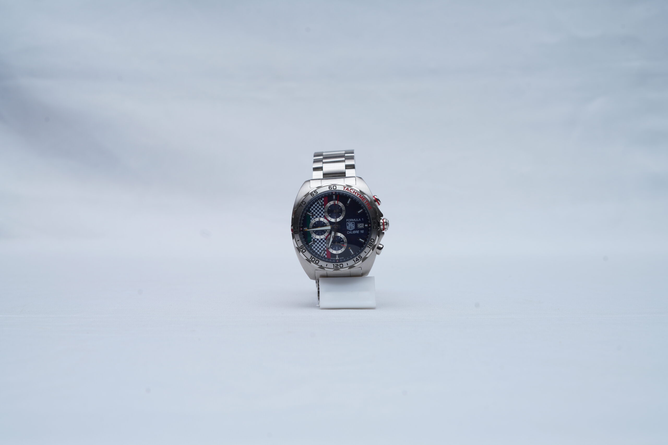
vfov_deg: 27.0
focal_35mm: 50
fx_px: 928
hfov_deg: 39.6
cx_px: 334
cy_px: 222
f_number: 9
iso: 125
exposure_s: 1/160
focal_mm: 50
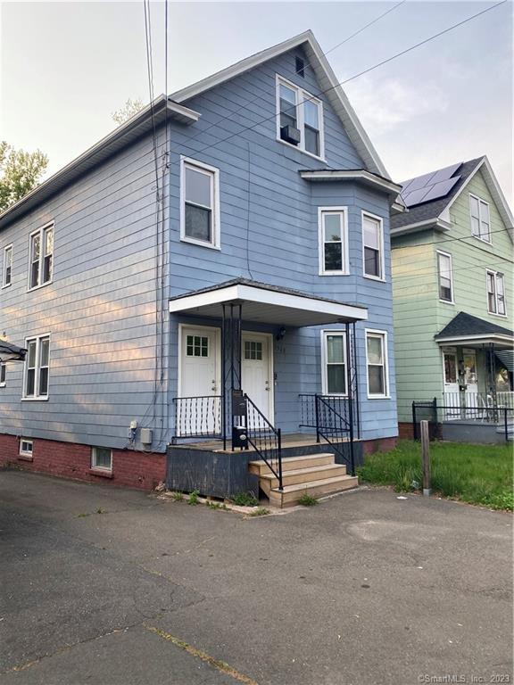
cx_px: 257
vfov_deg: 67.3
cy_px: 342
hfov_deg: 53.1
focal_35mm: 26
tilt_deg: +8.1
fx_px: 515
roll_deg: +0.5
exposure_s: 1/376
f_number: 1.8
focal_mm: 4.25
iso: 32
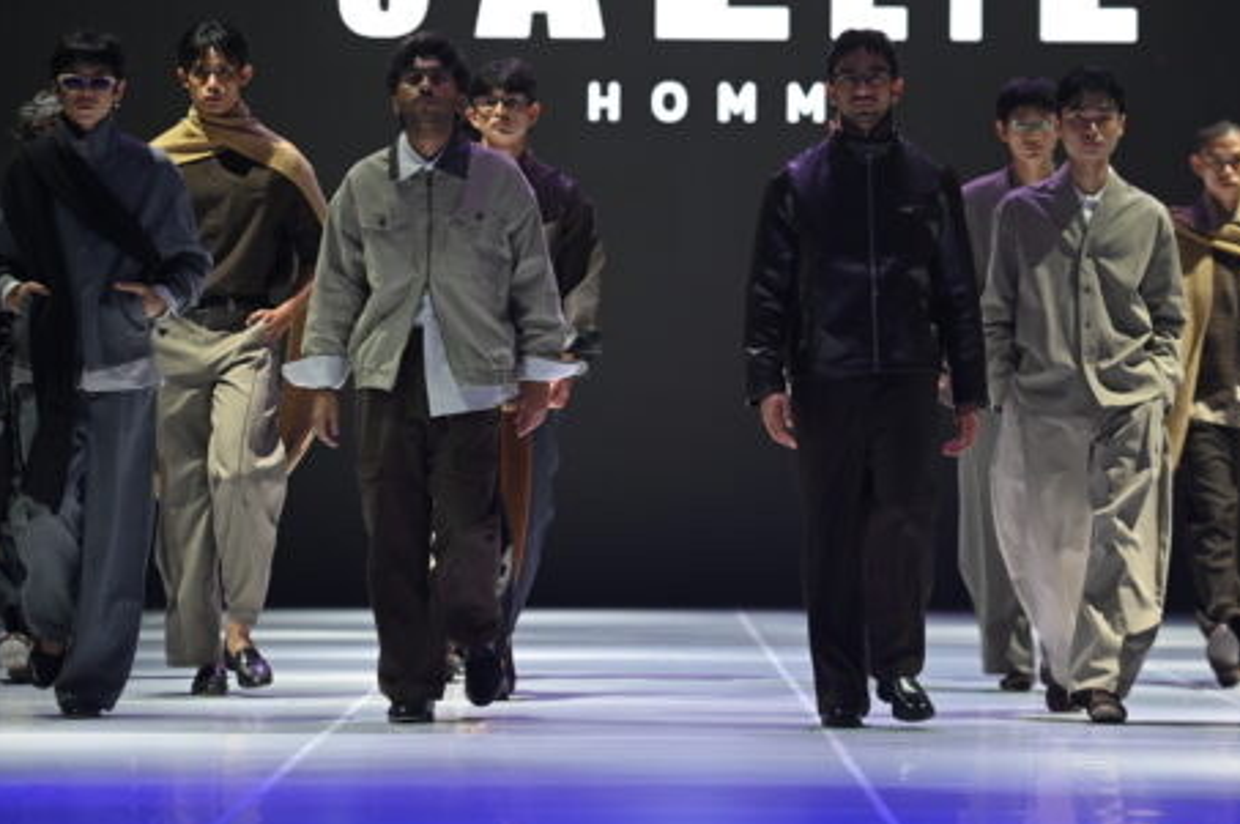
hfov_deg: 9.7
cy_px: 185
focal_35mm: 212
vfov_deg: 6.5
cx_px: 755
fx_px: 7294
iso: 1250
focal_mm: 125
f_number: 2.8
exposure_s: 1/500
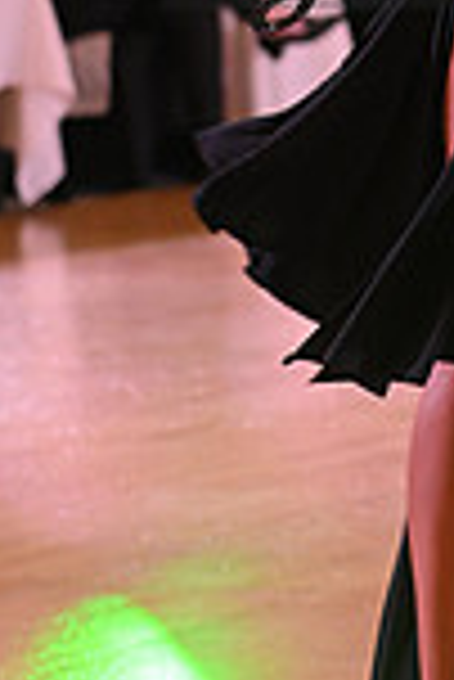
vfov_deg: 6.5
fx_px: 5945
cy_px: -140
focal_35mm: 315
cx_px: 784
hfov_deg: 4.3
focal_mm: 82
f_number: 4.5
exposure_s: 1/200
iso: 1600
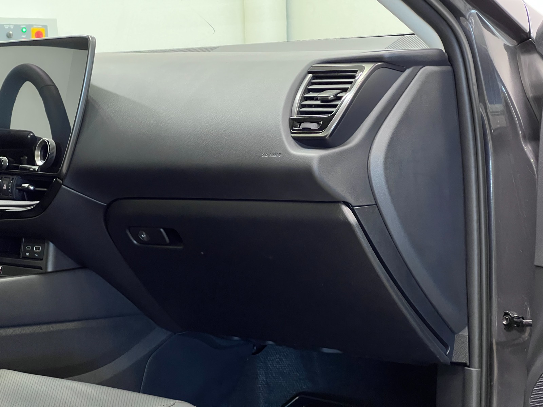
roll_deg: +1.5
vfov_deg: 19.1
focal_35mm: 77
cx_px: 272
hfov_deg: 25.3
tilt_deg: -4.4
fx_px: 1208
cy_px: 204
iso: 640
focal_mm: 9
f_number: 2.8
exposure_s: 1/40
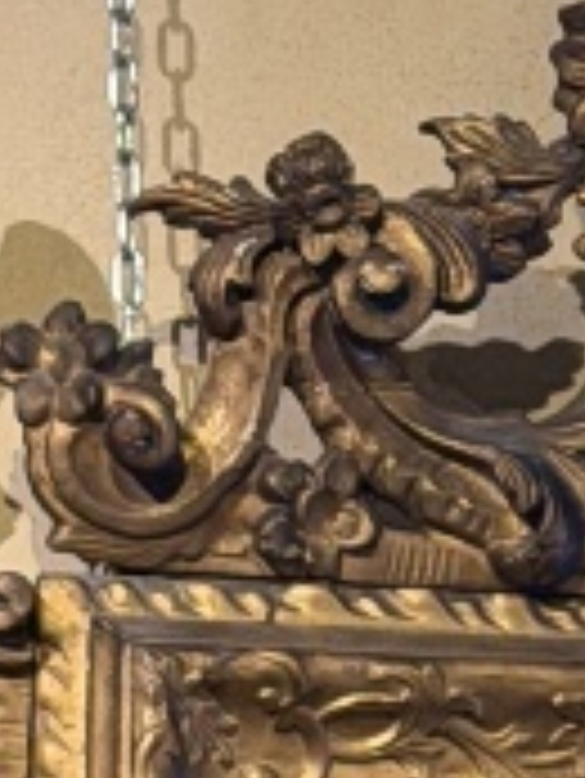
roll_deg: -1.8
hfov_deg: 4.4
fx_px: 7494
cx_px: 882
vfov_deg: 5.8
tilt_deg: +4.2
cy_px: 1578
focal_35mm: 333
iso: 160
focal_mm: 6.76
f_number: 1.78
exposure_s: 1/50
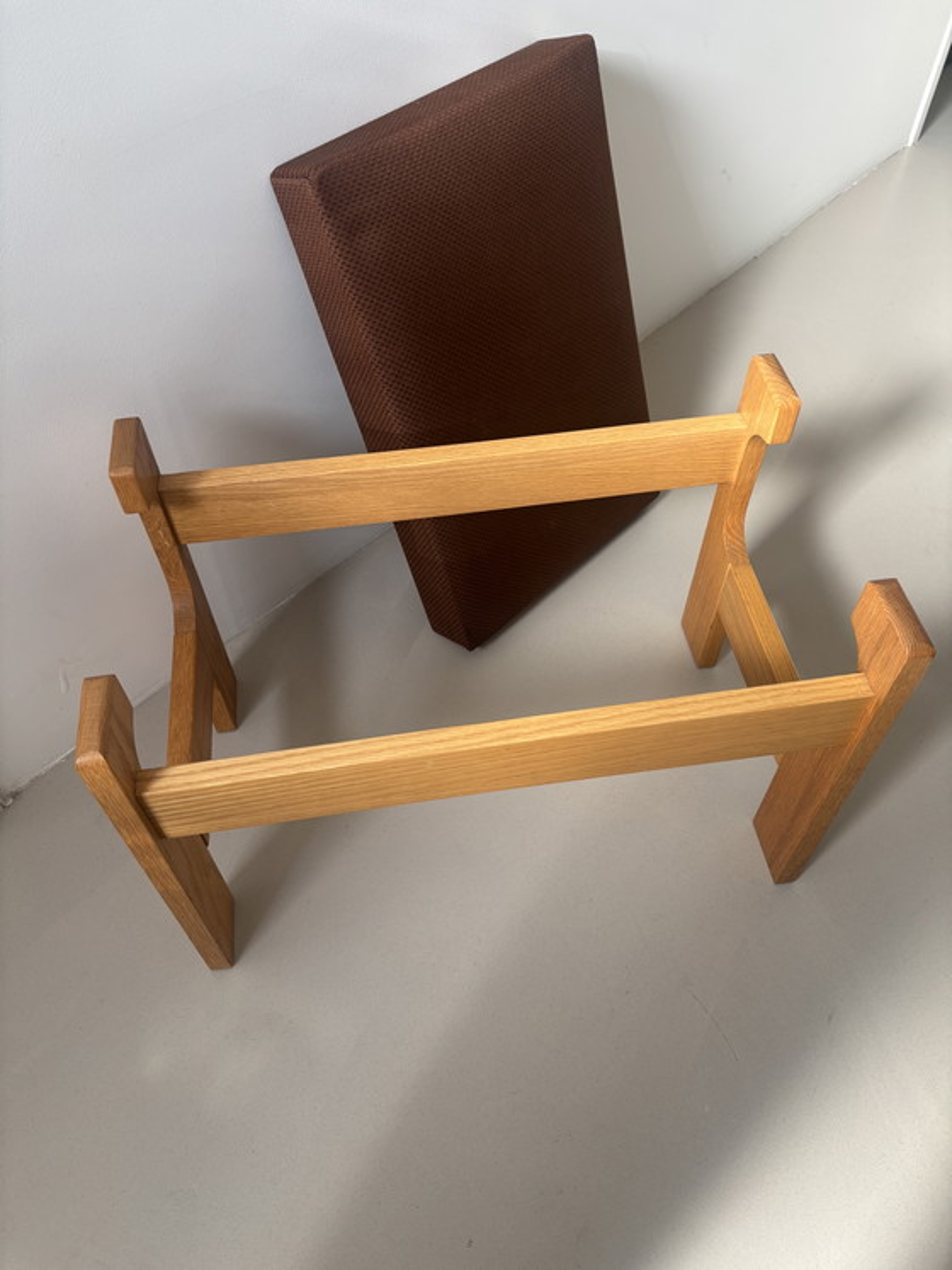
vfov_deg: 67.3
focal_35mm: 26
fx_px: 954
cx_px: 476
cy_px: 635
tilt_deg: -53.1
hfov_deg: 53.1
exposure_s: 1/121
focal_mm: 5.96
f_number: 1.6
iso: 64
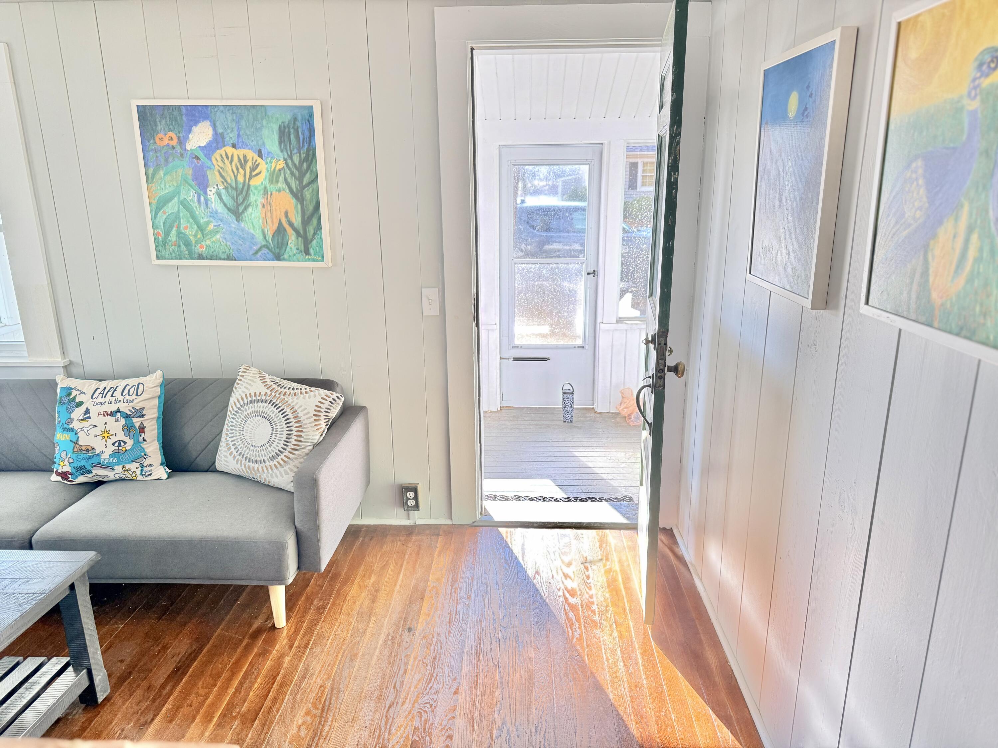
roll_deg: +0.3
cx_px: 499
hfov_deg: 71.6
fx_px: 692
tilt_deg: -15.3
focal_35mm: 24
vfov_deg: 56.8
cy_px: 374
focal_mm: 6.76
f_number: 1.78
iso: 250
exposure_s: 1/60
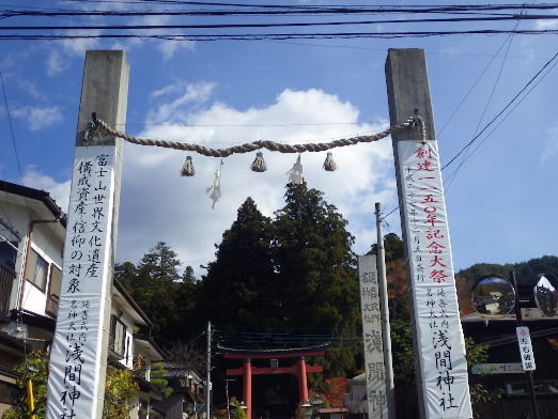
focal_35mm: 38
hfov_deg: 48.9
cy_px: 215
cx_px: 298
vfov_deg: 37.7
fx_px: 613
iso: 125
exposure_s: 1/200
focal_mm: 5.5
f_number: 9.1
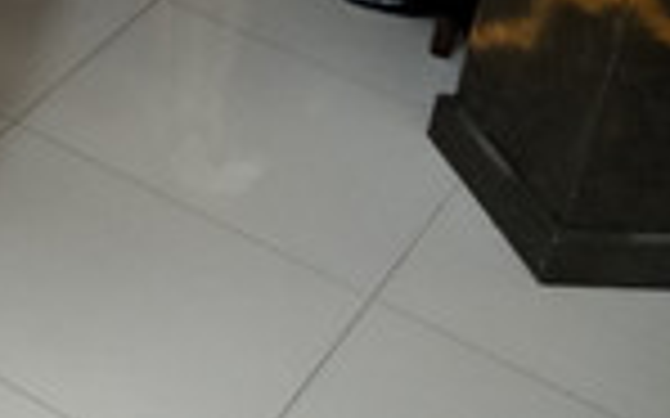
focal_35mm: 105
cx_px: -728
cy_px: -533
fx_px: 1917
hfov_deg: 15.3
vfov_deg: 10.9
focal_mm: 16
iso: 2000
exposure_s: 1/125
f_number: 2.8
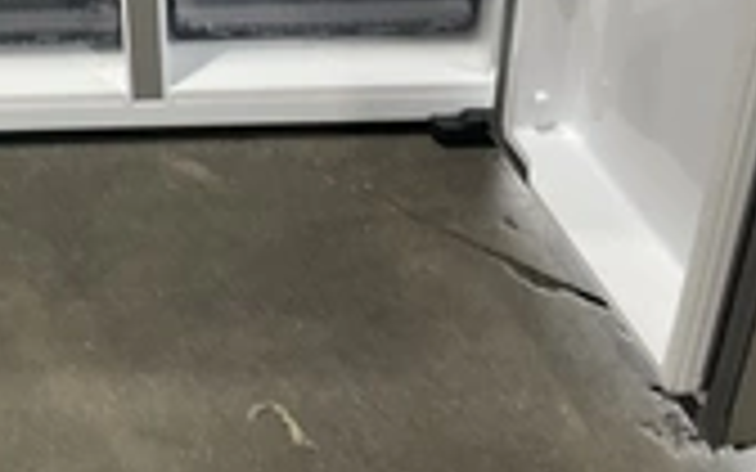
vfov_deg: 17.0
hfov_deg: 27.7
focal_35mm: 73
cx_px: 158
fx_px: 1504
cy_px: -103
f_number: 1.8
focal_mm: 3
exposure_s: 1/60
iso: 80
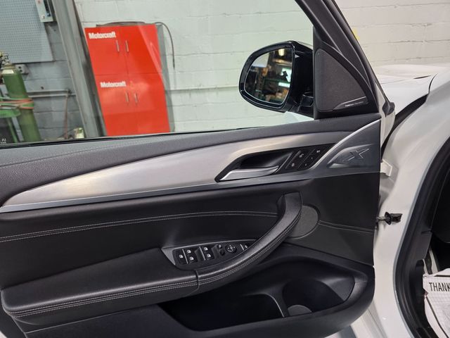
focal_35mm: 23
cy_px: 169
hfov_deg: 73.9
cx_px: 225
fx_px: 299
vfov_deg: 58.9
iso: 160
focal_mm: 6.3
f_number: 1.7
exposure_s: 1/120
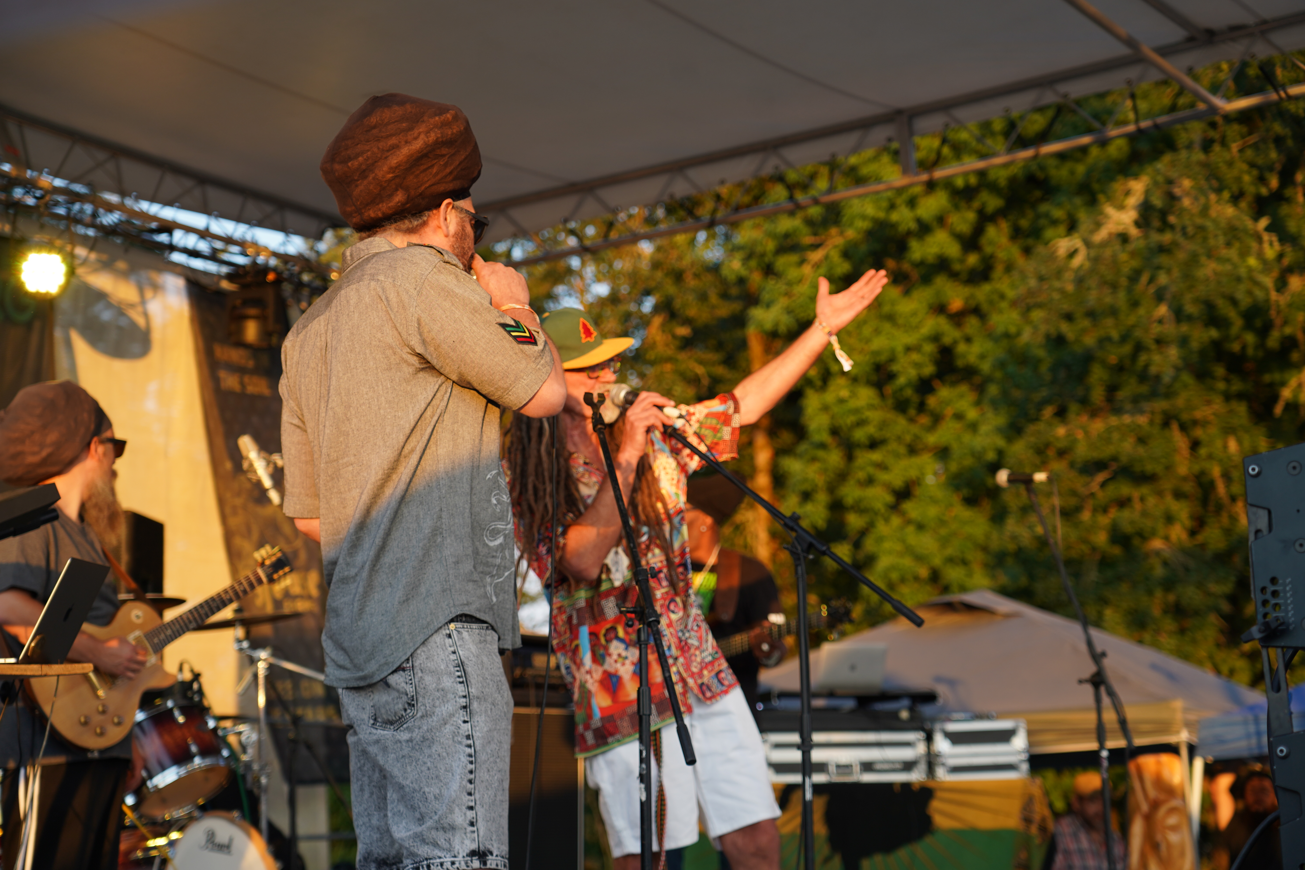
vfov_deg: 19.7
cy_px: 435
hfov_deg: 29.2
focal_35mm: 69
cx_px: 652
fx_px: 2501
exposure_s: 1/160
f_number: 4
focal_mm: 69
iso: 200
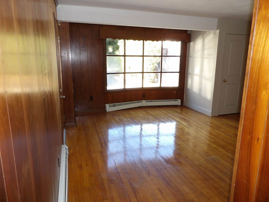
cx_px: 134
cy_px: 101
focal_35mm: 24
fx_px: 187
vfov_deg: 56.8
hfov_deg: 71.6
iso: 134
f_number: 3.2
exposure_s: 1/33
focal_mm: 4.3
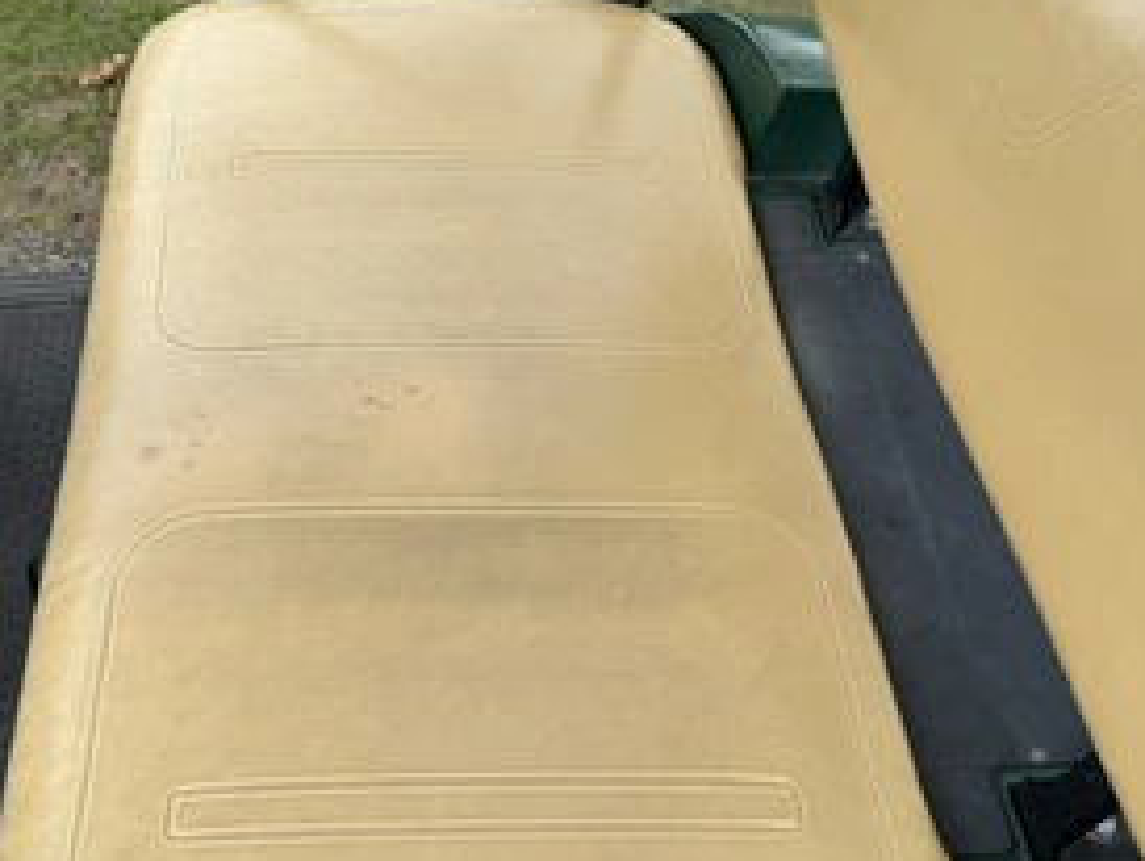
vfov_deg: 40.8
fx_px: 1159
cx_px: 501
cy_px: 439
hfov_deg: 52.4
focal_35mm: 35
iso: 80
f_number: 1.78
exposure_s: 1/1005
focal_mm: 6.76
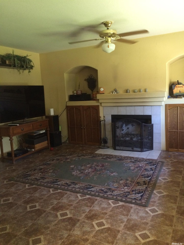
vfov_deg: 61.7
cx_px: 92
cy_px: 122
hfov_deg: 48.2
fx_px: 206
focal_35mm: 29
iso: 250
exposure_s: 1/30
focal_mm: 4.15
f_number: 2.2
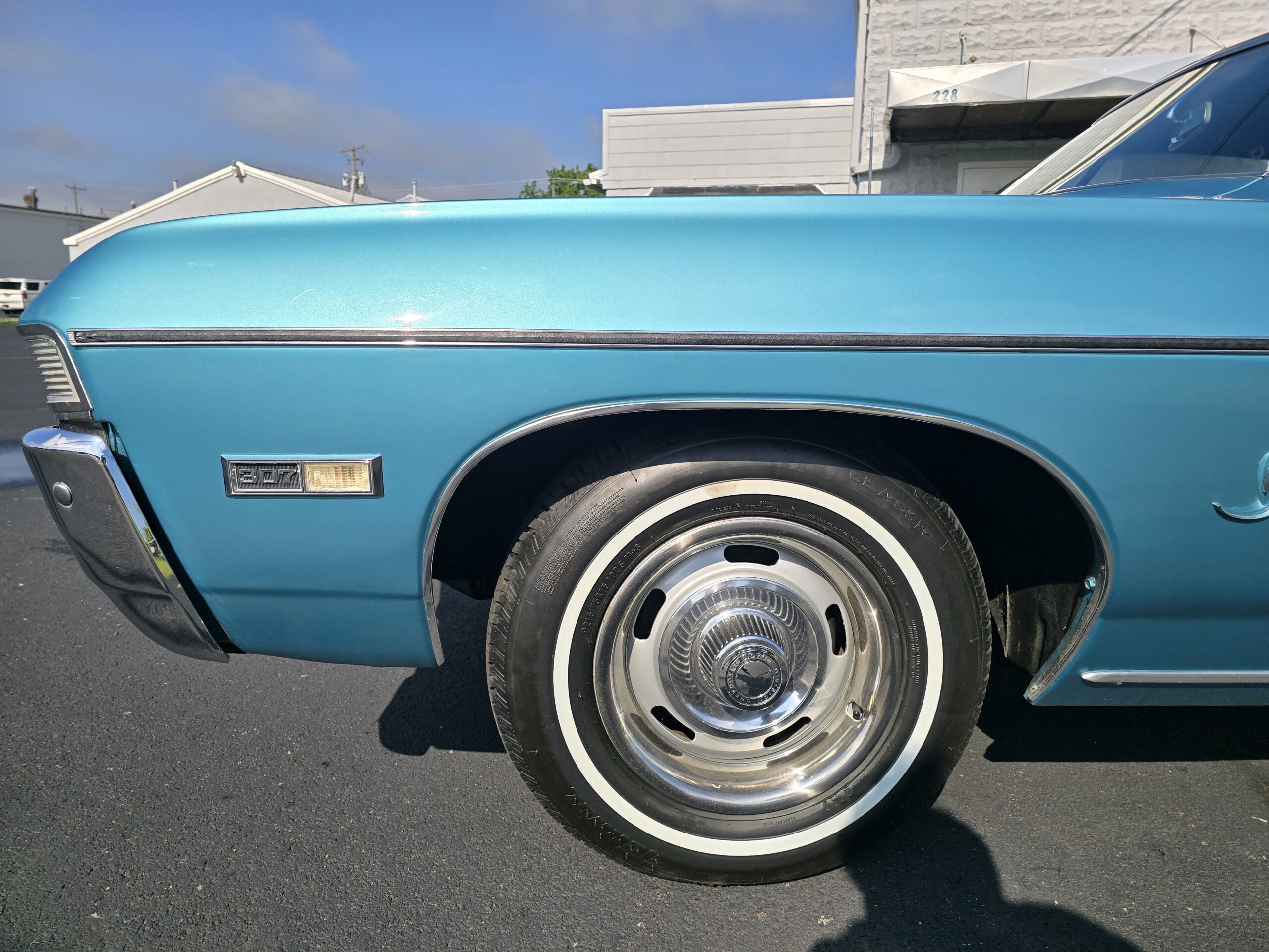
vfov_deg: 58.9
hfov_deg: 73.9
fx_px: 843
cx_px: 634
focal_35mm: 23
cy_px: 476
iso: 12
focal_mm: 6.3
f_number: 1.7
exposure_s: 1/1189
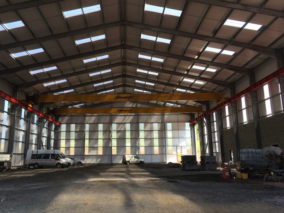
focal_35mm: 34
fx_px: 279
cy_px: 97
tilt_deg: +11.3
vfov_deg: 41.8
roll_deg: +0.6
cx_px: 126
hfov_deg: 53.8
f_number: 2.2
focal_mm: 4.15
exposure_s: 1/326
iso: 32
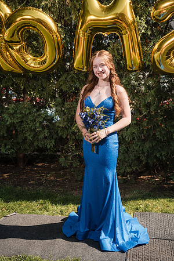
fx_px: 326
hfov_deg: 29.9
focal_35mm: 45
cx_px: 87
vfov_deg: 43.6
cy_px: 130
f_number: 6.3
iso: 100
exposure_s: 1/250
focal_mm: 45
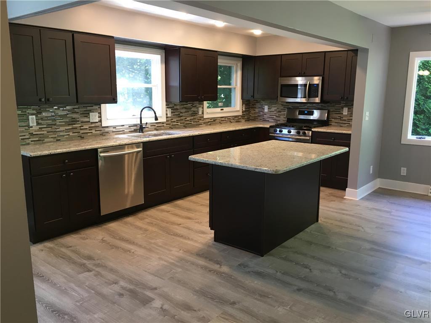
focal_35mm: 29
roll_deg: -0.9
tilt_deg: -10.1
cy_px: 162
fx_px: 361
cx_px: 216
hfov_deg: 61.7
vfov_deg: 48.2
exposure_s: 1/30
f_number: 2.2
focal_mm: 4.15
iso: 80
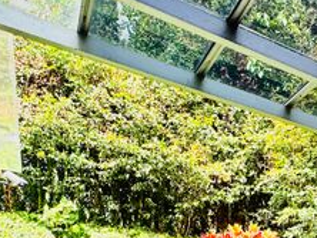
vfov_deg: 28.7
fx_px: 385
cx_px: 263
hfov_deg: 42.3
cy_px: 302
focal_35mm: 42
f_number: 2.2
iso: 50
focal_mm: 2.22
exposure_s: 1/99
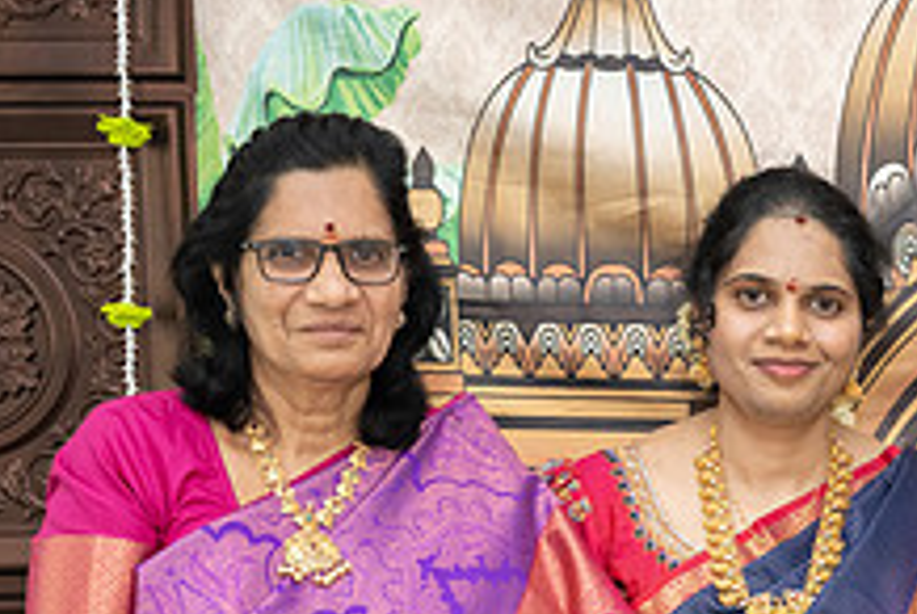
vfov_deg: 12.8
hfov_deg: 18.8
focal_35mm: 105
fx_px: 2678
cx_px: 967
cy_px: 734
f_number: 3.5
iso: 800
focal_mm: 38
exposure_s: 1/160
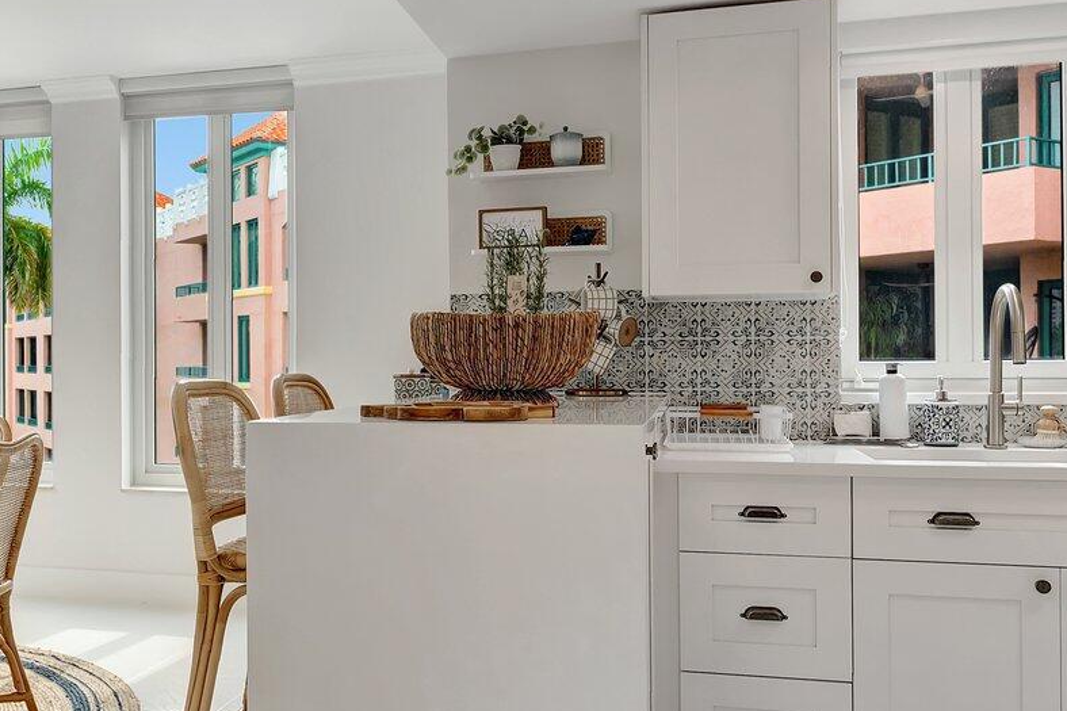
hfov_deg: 48.6
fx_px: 1156
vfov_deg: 34.2
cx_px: 345
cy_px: 365
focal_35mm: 39
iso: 400
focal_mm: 15
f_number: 9
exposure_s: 1/30
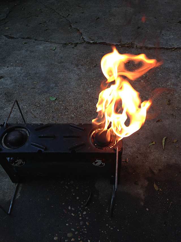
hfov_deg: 43.0
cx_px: 90
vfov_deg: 55.3
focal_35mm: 33
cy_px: 121
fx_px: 230
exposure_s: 1/129
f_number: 2.4
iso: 50
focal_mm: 4.12
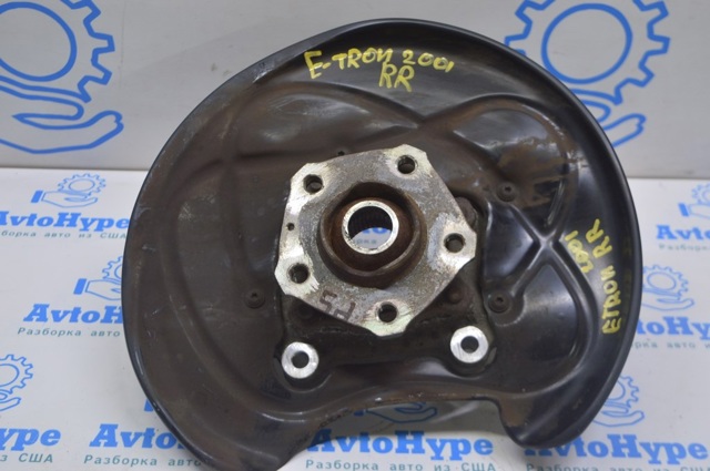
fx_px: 886
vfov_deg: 29.8
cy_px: 236
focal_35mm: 45
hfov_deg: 43.7
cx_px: 355
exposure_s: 1/25
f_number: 5.6
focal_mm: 30
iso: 400
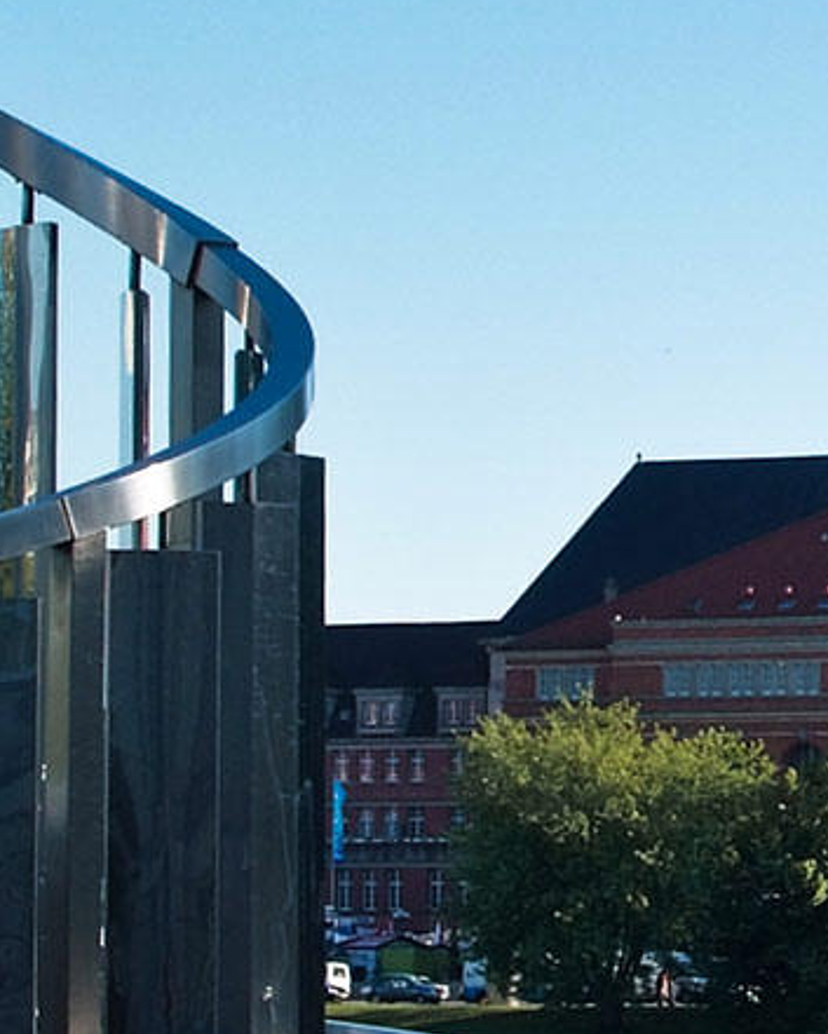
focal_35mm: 157
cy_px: 395
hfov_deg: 9.7
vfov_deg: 12.3
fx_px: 4808
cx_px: 919
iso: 100
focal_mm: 24
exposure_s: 1/160
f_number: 5.6
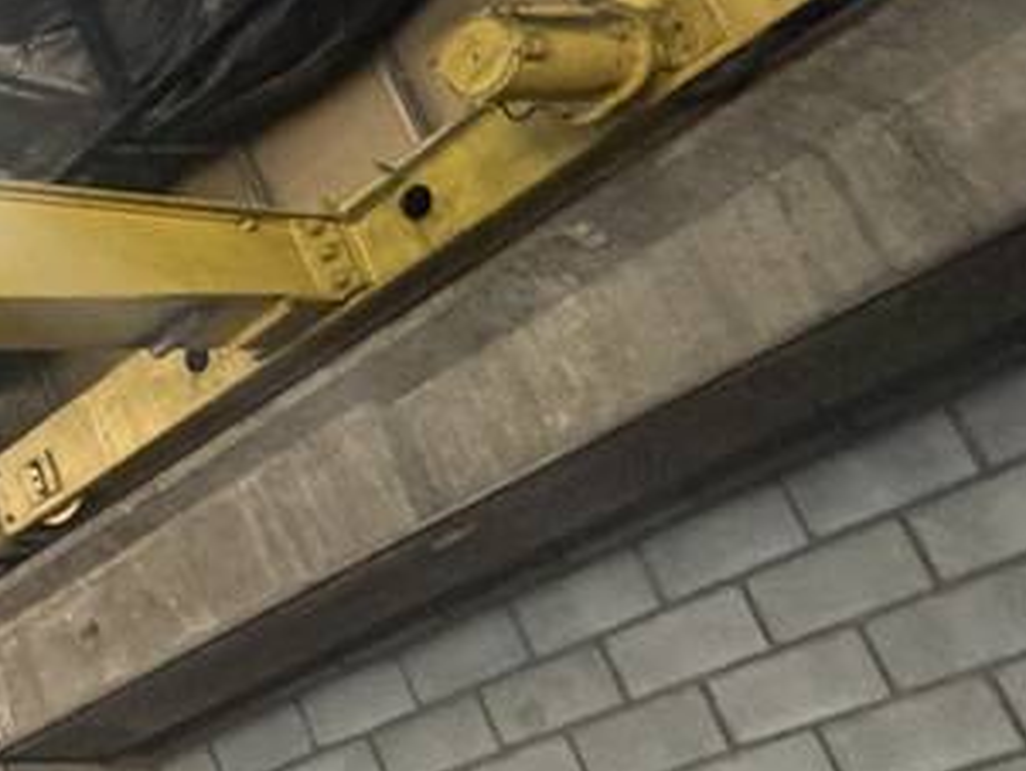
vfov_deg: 21.9
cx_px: -1319
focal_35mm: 67
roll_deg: +0.3
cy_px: 495
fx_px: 1987
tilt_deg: +24.8
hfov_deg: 16.1
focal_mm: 2.22
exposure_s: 1/83
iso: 320
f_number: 2.2
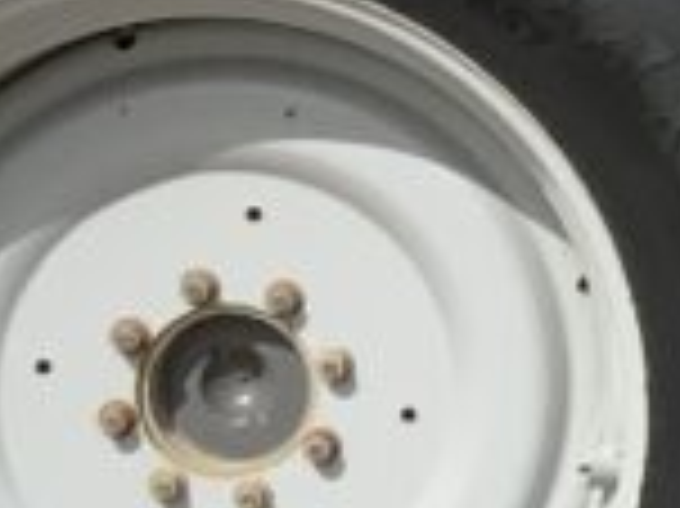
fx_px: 3867
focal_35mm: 197
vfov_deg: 7.5
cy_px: -135
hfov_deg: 9.2
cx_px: 1504
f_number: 1.8
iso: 16
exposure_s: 1/1848
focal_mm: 3
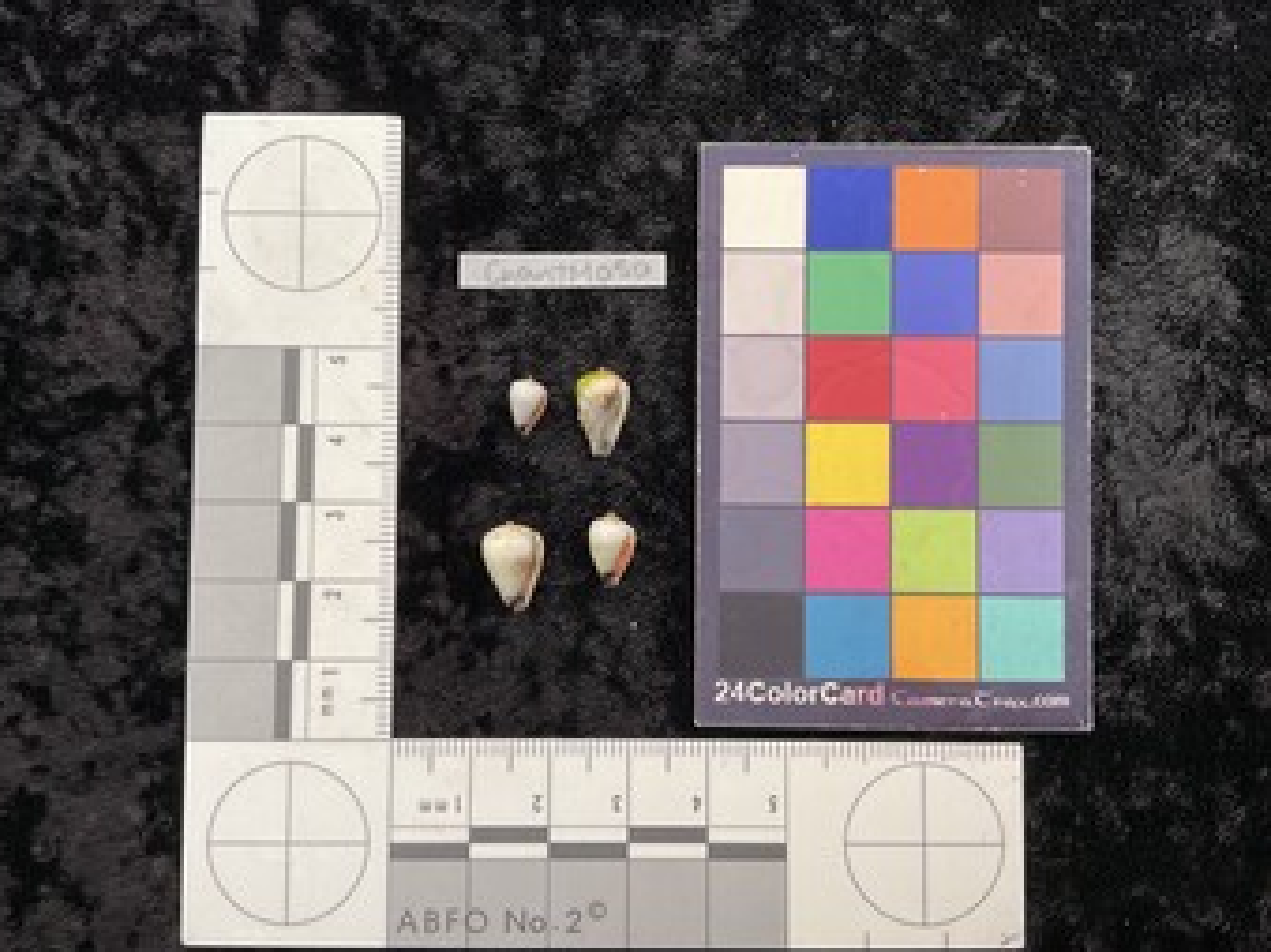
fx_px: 1101
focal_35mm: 30
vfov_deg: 46.8
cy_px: 489
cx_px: 637
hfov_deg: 60.0
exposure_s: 1/50
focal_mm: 3
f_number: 1.8
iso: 50
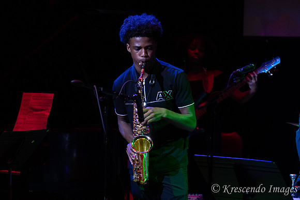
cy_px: 100
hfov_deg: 13.4
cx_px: 150
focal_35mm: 153
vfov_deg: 9.0
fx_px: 1275
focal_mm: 102
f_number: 2.8
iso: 1600
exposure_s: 1/200
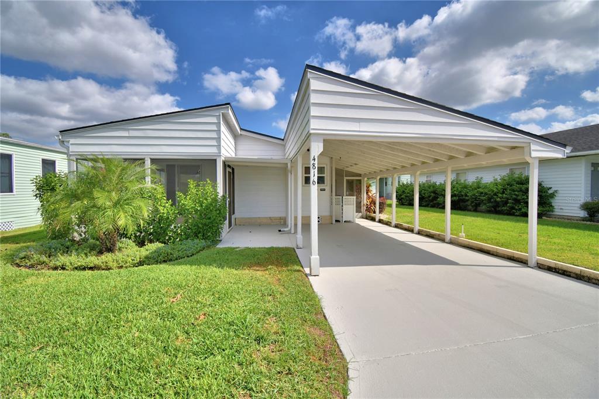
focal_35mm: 15
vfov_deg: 77.3
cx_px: 300
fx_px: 249
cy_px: 200
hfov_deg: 100.4
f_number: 4.5
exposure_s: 1/1600
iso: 100
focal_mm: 10
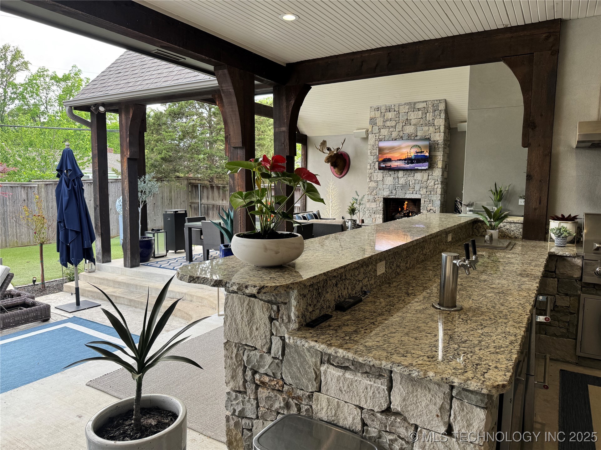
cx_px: 300
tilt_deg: -6.1
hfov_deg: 71.6
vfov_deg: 56.8
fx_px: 417
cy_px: 225
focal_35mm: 24
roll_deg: -0.7
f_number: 1.78
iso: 64
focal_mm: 6.76
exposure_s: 1/120
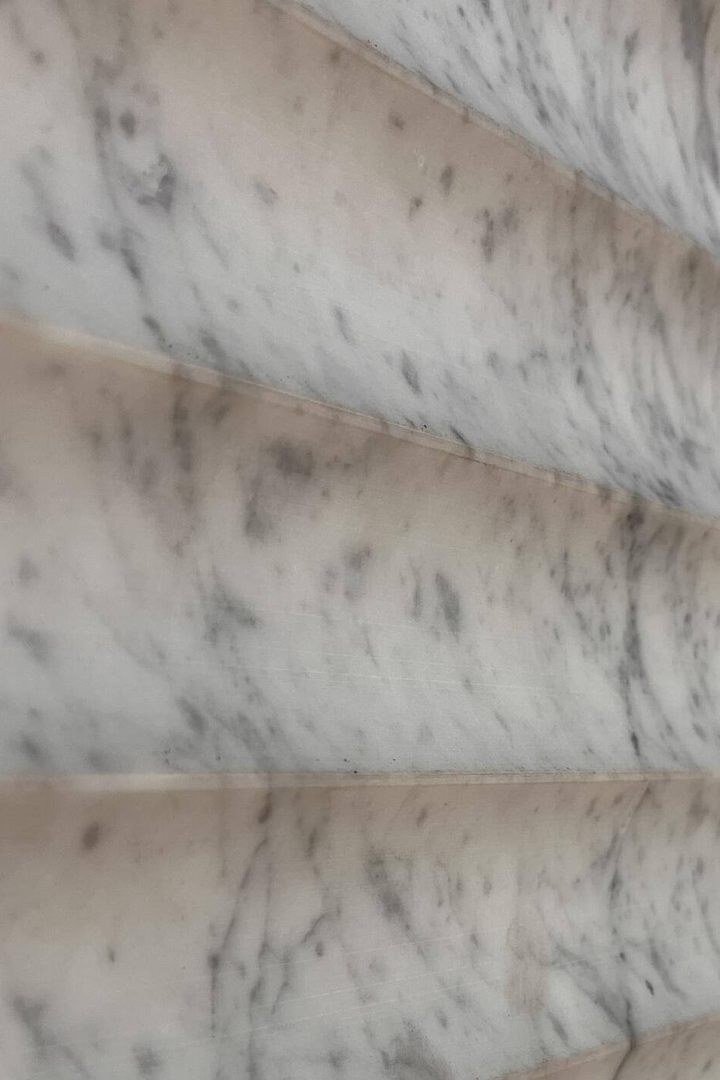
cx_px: 608
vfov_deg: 39.3
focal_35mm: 49
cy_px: 807
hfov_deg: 26.8
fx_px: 1470
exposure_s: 1/60
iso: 64
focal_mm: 5.7
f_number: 1.5
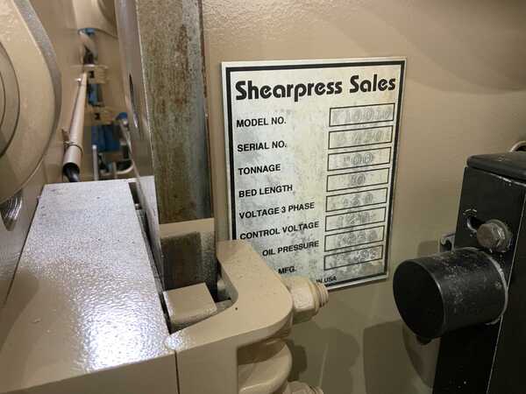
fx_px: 441
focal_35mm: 29
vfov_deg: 48.2
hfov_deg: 61.7
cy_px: 197
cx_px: 263
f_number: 1.8
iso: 125
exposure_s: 1/60
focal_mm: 3
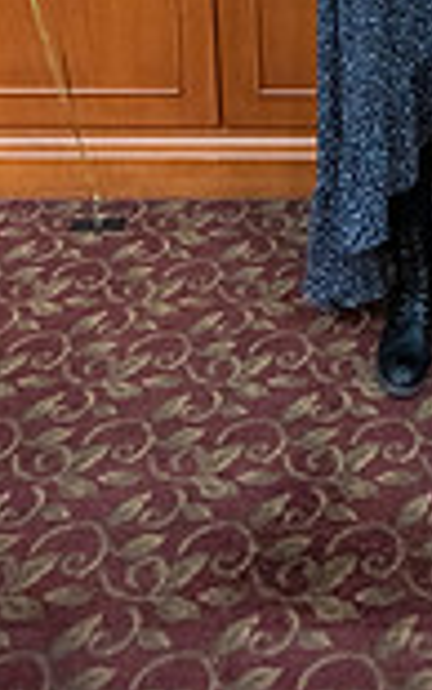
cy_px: -307
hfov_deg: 17.3
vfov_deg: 23.8
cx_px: 548
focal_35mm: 71
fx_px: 1336
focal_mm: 24
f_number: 4
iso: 6400
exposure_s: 1/125
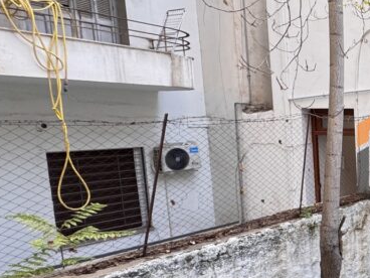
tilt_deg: -8.0
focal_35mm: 39
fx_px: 417
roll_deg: -0.2
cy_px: 175
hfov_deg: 32.6
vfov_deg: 36.6
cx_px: 504
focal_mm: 2.22
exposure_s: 1/99
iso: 80
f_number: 2.2
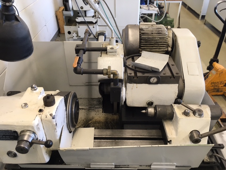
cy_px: 85
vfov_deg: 48.2
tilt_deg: -35.3
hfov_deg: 61.7
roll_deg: -0.3
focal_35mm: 29
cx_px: 113
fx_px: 189
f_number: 2.2
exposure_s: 1/33
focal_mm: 4.15
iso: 50
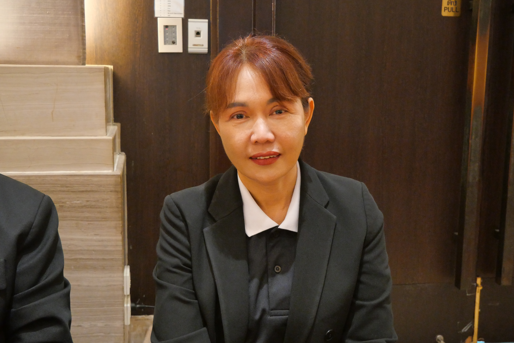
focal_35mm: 41
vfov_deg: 32.7
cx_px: 257
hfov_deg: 47.4
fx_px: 586
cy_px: 172
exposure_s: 1/50
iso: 3200
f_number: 4.1
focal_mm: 20
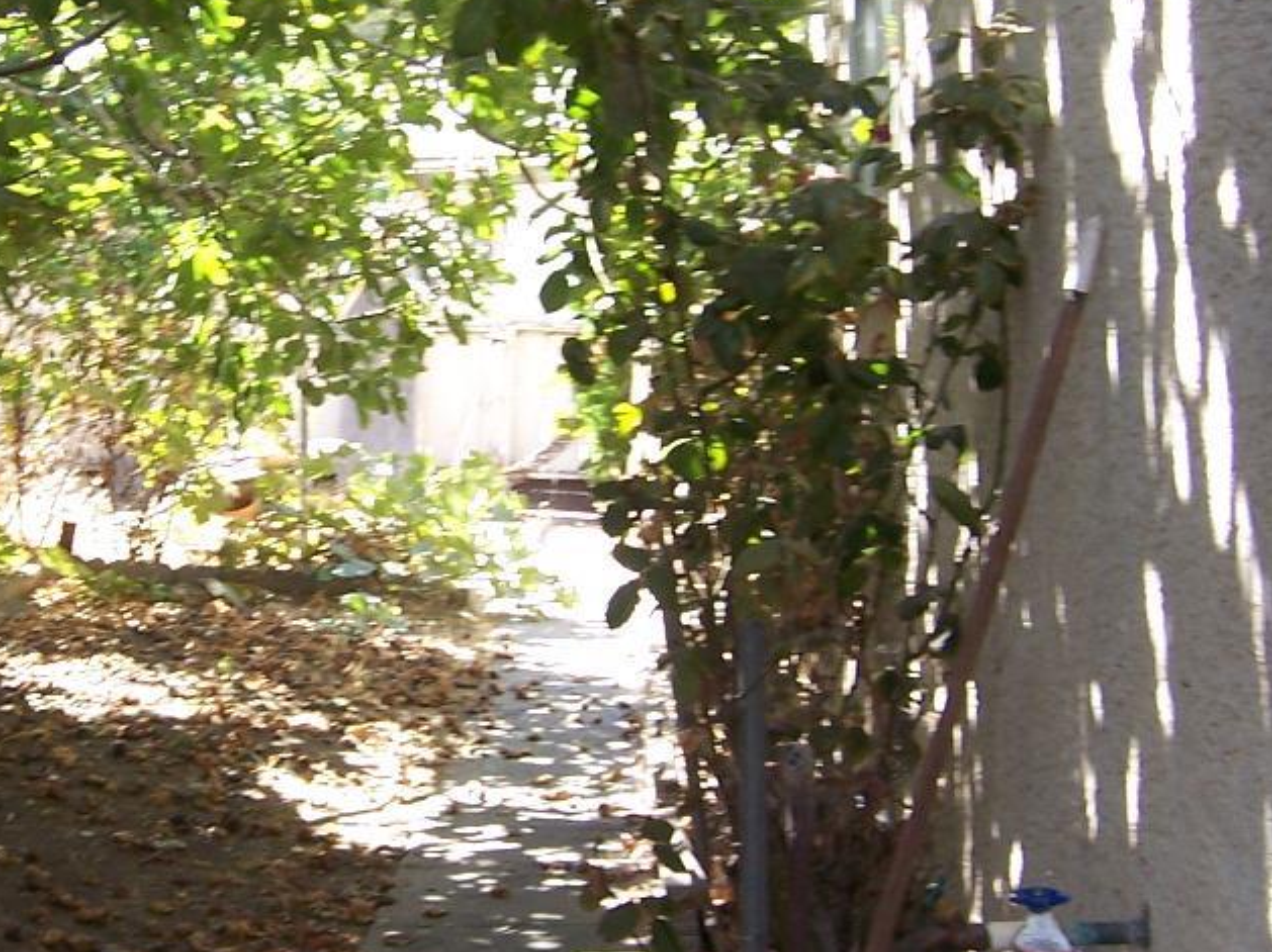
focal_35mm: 63
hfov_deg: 29.8
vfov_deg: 23.2
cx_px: 198
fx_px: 2314
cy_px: 331
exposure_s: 1/60
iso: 80
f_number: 3.4
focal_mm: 5.5
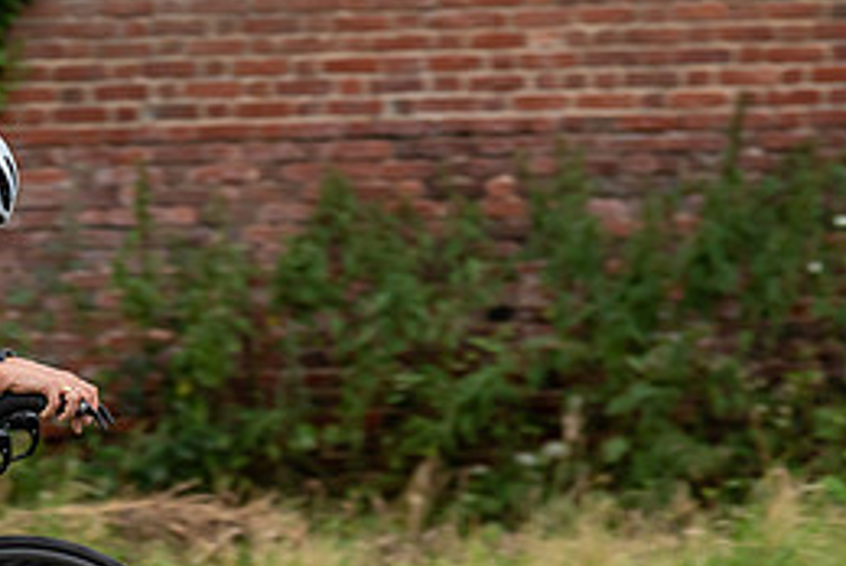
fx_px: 5340
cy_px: 257
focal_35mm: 227
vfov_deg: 6.1
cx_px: -272
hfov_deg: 8.9
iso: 1000
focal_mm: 79
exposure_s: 1/640
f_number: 3.2
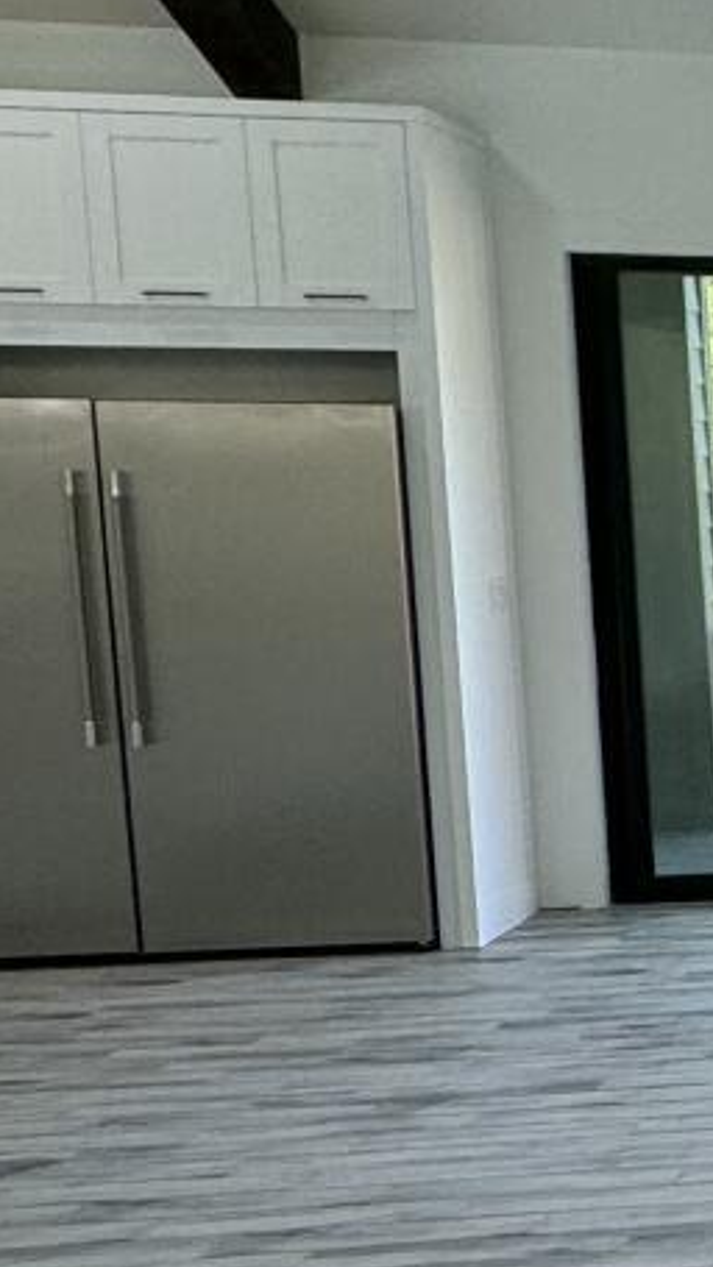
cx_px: 1835
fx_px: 2251
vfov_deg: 31.4
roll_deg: +0.7
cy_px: 752
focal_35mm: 67
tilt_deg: -7.5
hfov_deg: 12.7
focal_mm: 2.22
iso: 80
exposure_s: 1/120
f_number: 2.2
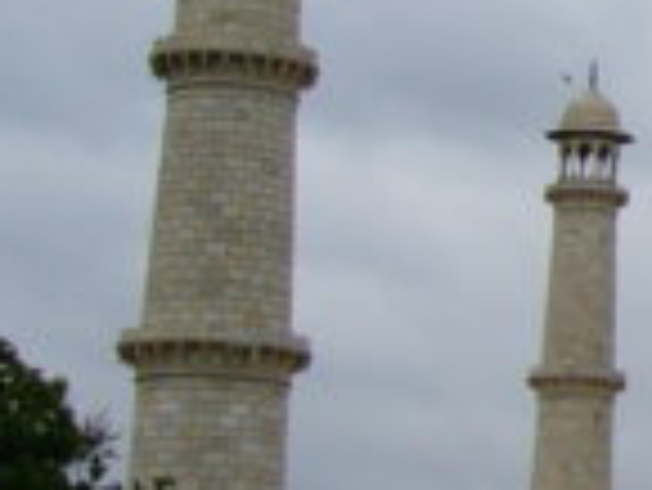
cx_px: 1452
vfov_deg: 8.5
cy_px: 139
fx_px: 3280
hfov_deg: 10.2
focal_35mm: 174
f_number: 5.6
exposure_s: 1/250
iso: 80
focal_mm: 5.8
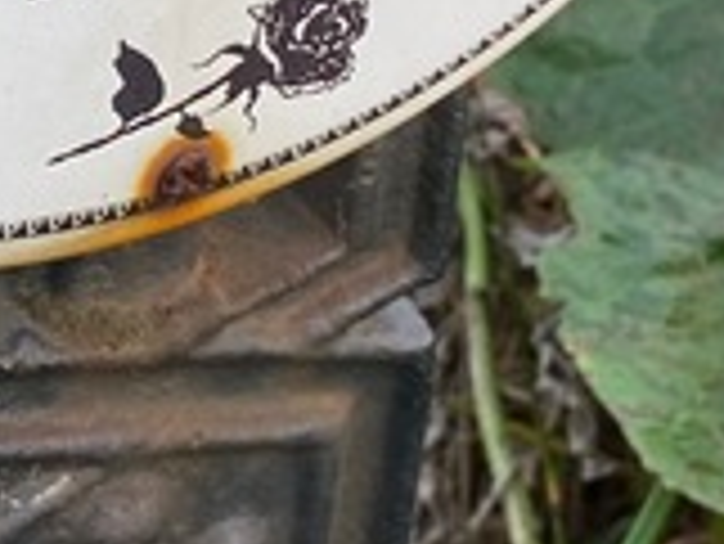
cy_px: -4
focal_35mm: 129
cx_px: 90
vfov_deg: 11.4
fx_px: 2700
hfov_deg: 15.1
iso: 32
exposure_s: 1/123
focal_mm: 4.25
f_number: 1.8
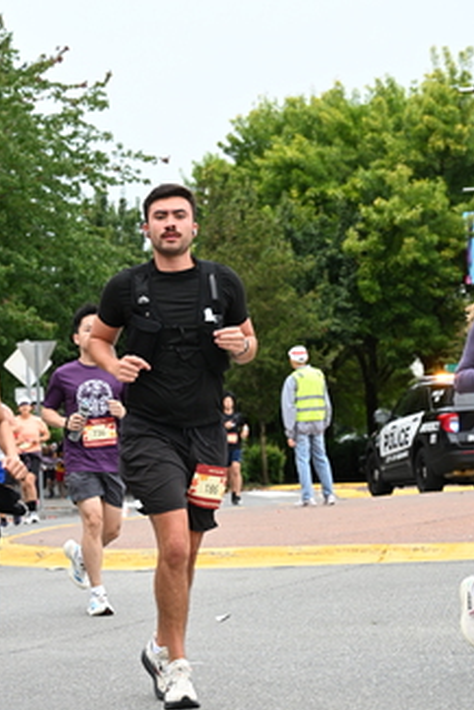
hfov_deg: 13.6
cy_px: 435
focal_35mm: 100
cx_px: 104
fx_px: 1973
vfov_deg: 20.4
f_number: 4
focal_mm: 59
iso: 1600
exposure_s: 1/800
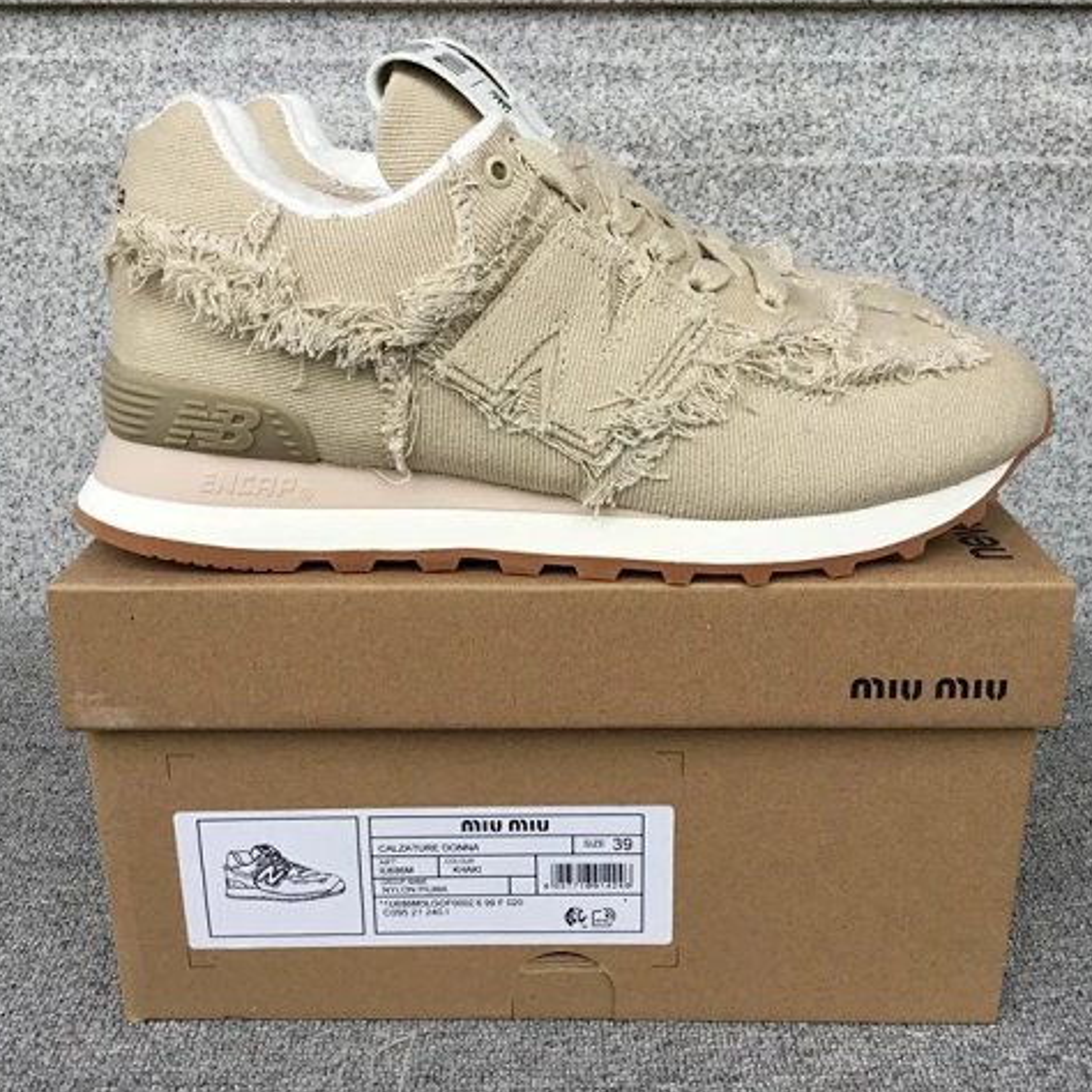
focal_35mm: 37
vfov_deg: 44.9
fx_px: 1321
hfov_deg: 44.9
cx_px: 560
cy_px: 546
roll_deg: +0.4
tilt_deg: -19.1
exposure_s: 1/100
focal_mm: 3.3
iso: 40
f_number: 2.4
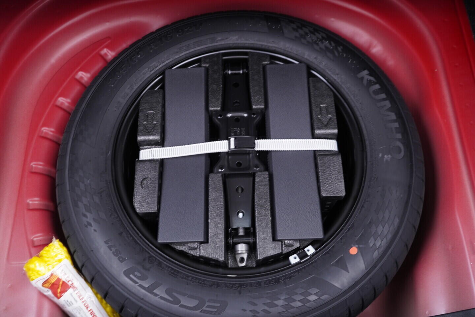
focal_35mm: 36
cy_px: 158
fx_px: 475
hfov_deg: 53.1
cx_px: 238
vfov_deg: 36.9
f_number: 2.8
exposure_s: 1/40
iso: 400
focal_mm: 24
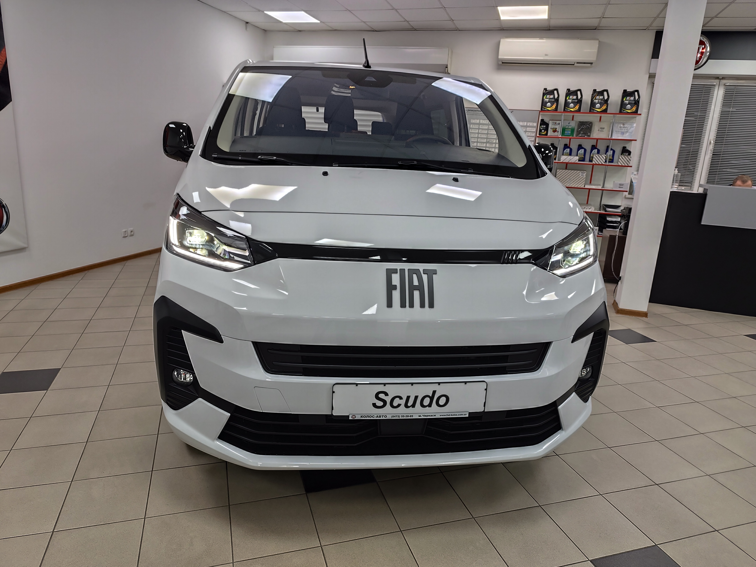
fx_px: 502
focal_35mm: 23
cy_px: 284
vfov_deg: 58.9
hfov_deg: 73.9
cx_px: 378
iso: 160
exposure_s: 1/25
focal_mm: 6.19
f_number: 1.65
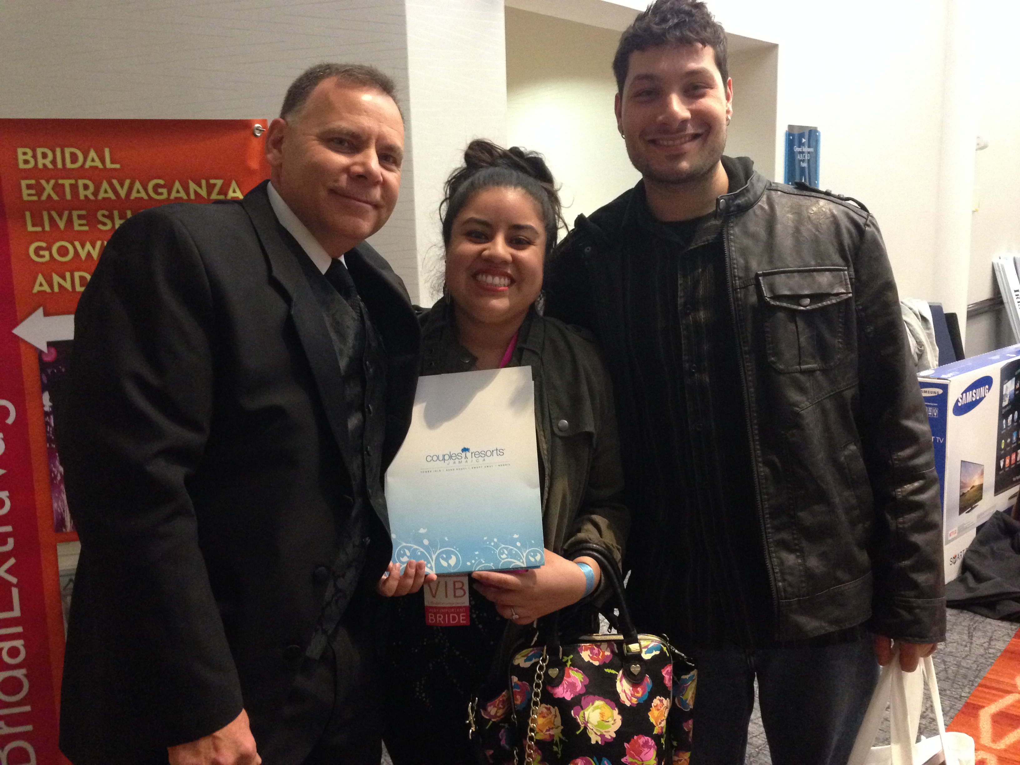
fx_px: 972
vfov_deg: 42.9
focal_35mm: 33
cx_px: 510
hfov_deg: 55.4
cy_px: 382
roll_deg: +2.5
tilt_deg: -9.5
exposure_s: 1/15
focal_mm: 4.12
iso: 500
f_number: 2.4
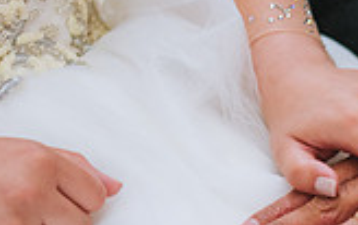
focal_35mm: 173
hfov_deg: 11.8
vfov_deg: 7.6
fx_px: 1690
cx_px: 448
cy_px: 93
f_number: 2.8
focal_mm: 48
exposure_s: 1/200
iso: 800
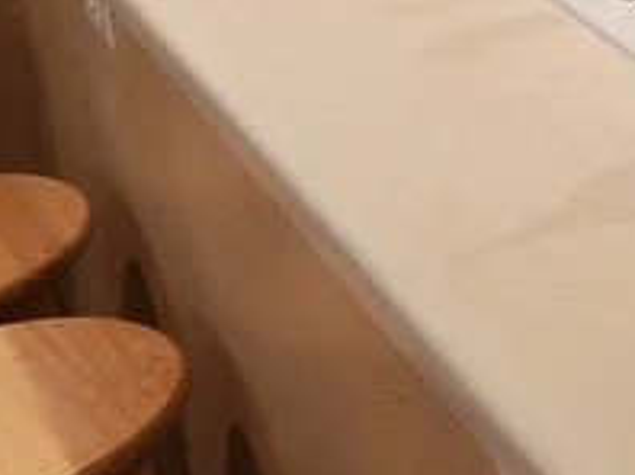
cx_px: 1475
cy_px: -491
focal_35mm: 119
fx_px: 2180
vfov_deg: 11.2
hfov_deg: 13.0
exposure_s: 1/120
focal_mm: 6.4
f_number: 1.8
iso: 640
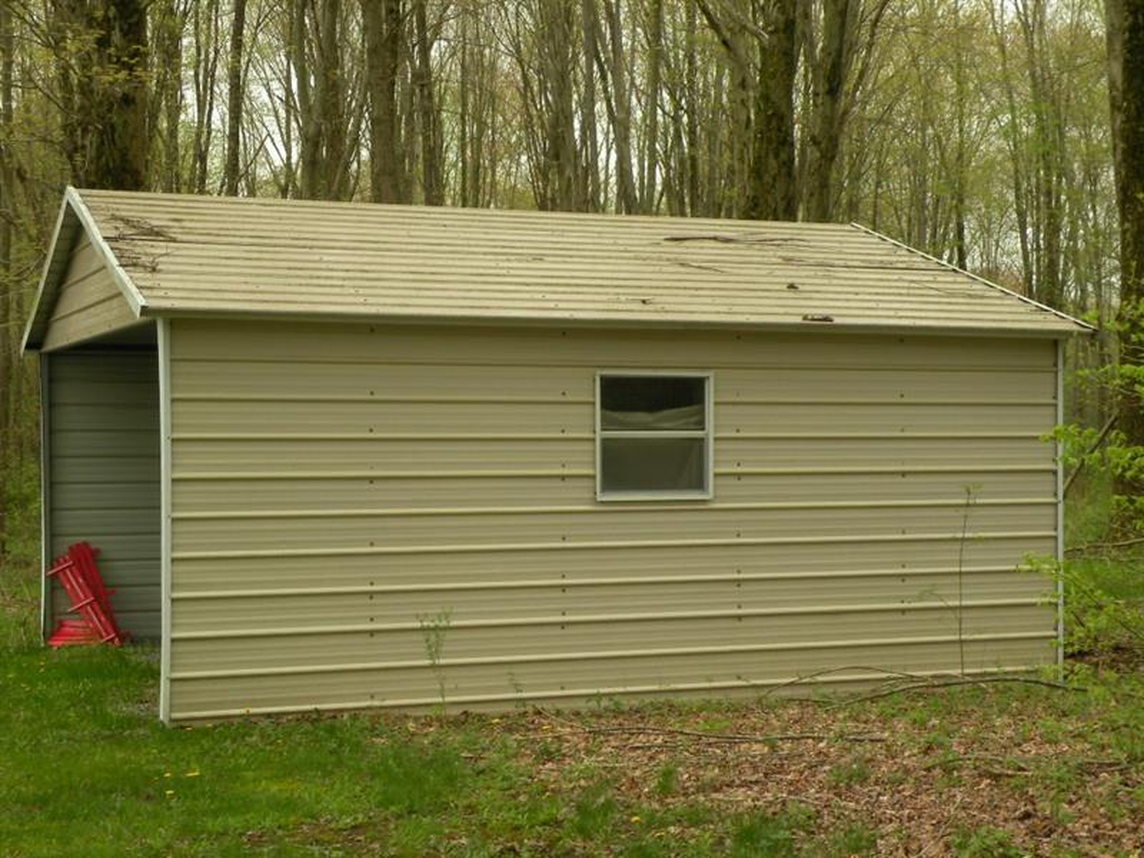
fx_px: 1851
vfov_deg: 26.1
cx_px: 572
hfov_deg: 34.3
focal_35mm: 56
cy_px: 429
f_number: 7.1
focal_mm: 9.8
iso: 64
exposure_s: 1/15
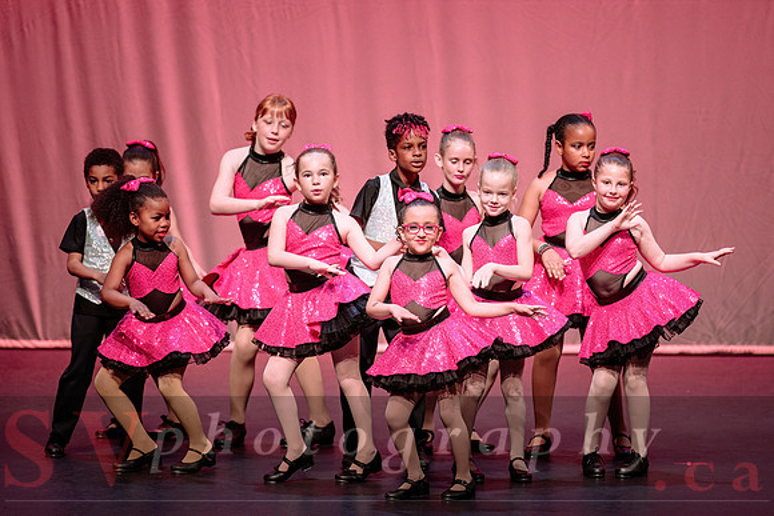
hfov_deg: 9.7
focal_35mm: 212
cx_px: 404
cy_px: 274
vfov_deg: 6.5
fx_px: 4552
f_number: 2.8
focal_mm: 190
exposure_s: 1/400
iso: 1250
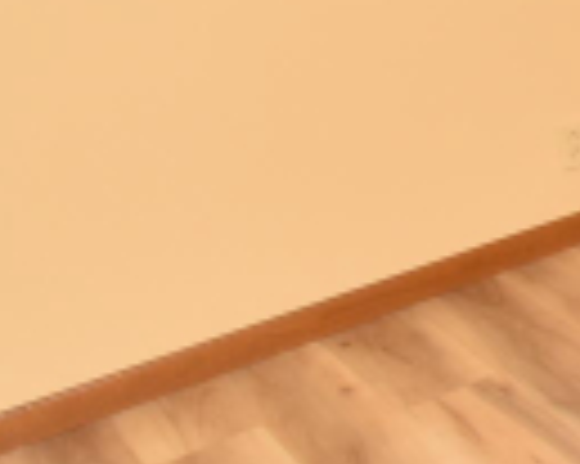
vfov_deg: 18.0
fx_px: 1407
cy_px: -59
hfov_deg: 15.8
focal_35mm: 82
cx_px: 1281
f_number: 8
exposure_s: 1/100
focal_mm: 10
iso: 400
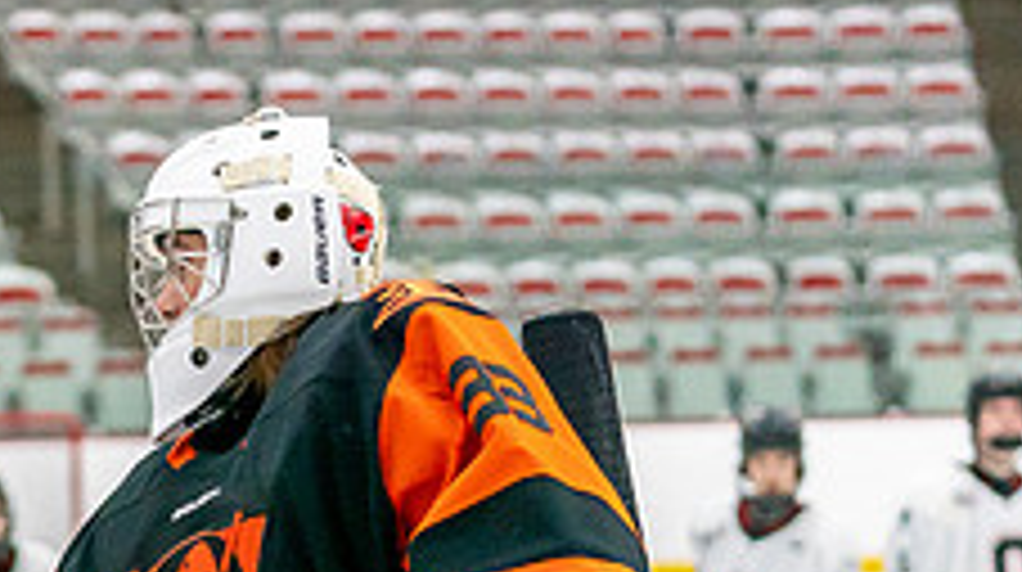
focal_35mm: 221
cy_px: 672
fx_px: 5981
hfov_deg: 9.7
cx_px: 100
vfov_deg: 5.5
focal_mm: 70
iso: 3200
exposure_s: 1/1250
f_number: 2.8
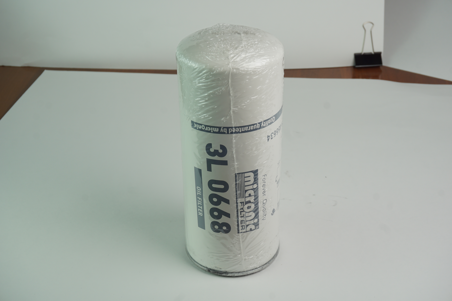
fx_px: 659
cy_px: 150
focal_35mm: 52
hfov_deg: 37.9
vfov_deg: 25.8
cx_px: 226
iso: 100
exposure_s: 1/15
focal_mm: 35
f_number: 8
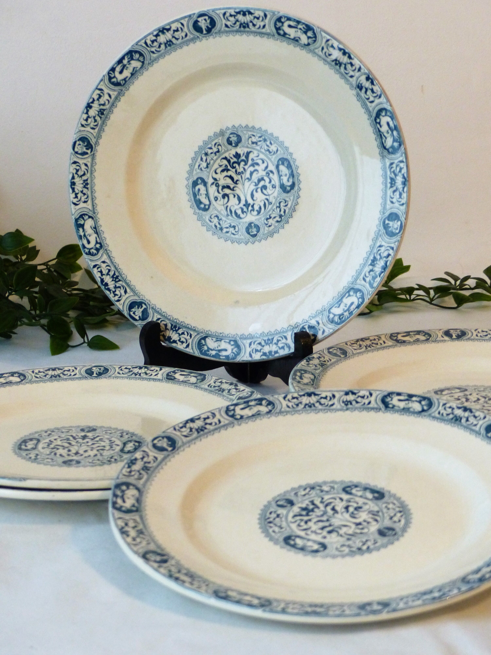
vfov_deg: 20.7
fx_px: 1797
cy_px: 328
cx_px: 246
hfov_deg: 15.6
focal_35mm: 95
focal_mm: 16
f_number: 2.8
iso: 400
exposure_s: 1/25
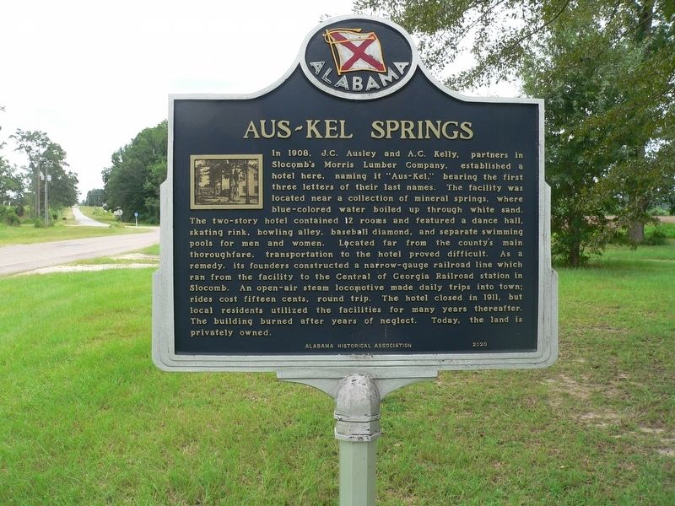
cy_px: 253
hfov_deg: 51.4
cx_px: 338
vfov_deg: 39.7
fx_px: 702
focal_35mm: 36
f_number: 4
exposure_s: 1/200
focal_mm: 6
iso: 80
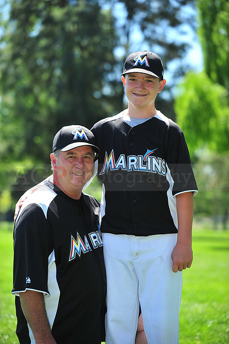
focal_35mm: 105
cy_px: 172
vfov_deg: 19.5
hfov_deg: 13.0
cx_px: 114
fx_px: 1003
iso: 200
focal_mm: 105
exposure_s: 1/1000
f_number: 4
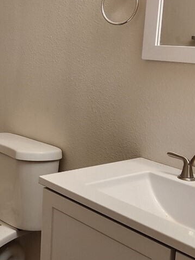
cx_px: -17
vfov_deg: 33.1
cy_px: 103
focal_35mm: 58
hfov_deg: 23.7
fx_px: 436
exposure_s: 1/120
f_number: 1.8
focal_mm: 5.4
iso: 160
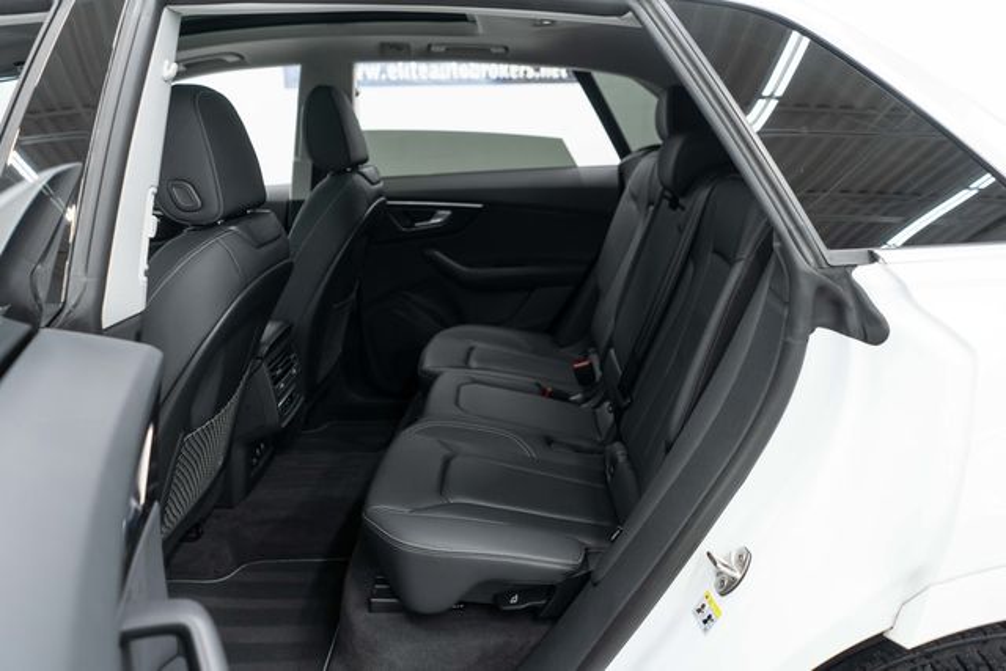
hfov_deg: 65.5
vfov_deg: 46.4
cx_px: 503
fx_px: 783
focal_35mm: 28
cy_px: 336
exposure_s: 1/50
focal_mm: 28
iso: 640
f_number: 3.2
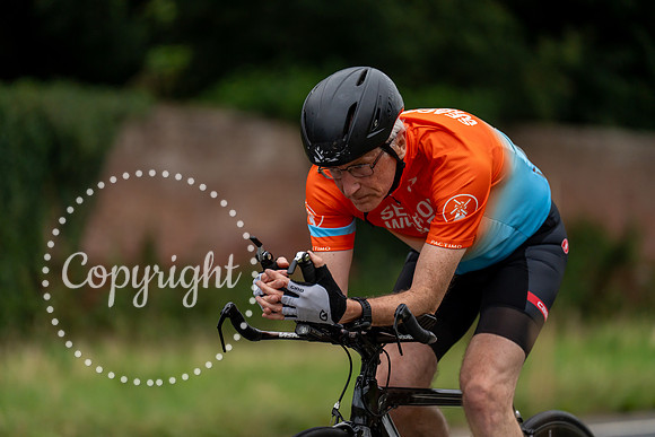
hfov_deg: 11.4
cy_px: 218
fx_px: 3276
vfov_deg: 7.6
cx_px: 328
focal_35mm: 180
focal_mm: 180
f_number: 2.8
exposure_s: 1/800
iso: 1000
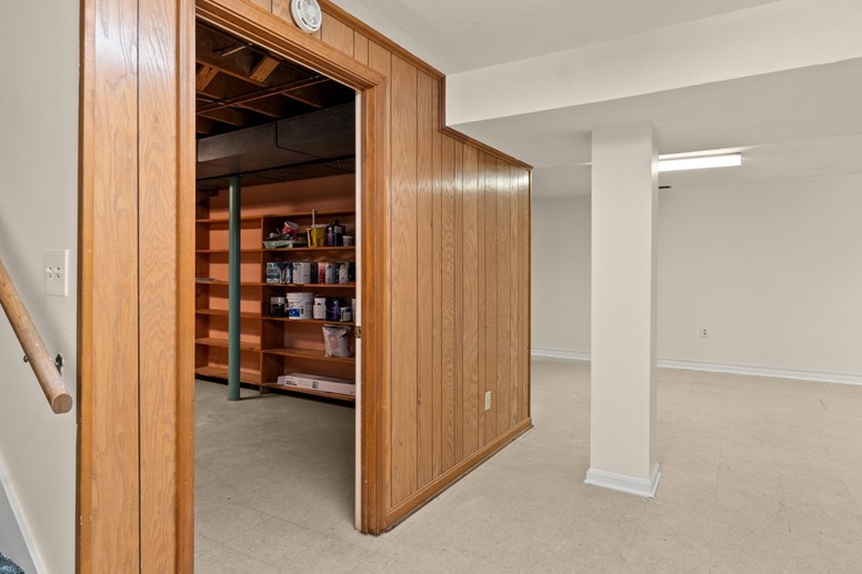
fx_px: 503
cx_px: 417
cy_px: 269
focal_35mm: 21
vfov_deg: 59.4
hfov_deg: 81.2
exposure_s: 1/1.67
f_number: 9
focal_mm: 10
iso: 400
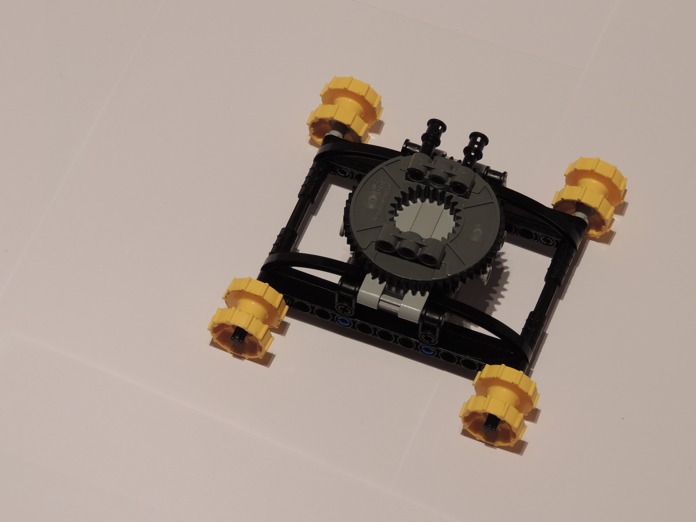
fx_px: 3639
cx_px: 359
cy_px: 270
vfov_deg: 8.2
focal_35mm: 181
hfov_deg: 10.9
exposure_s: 1/3
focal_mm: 30.3
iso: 100
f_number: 4.5
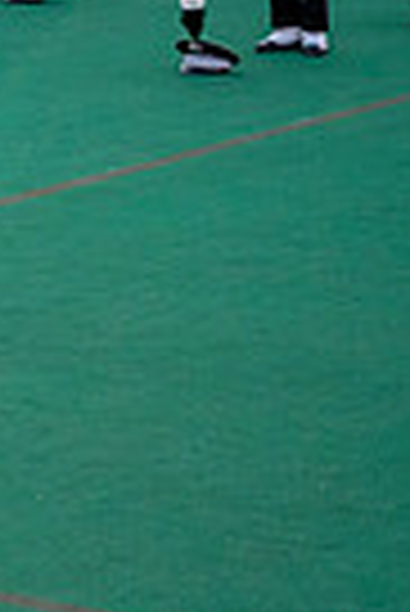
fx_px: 2897
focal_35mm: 170
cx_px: -892
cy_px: -252
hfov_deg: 7.1
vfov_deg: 11.6
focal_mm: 40
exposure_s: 1/3200
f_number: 4
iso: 2000
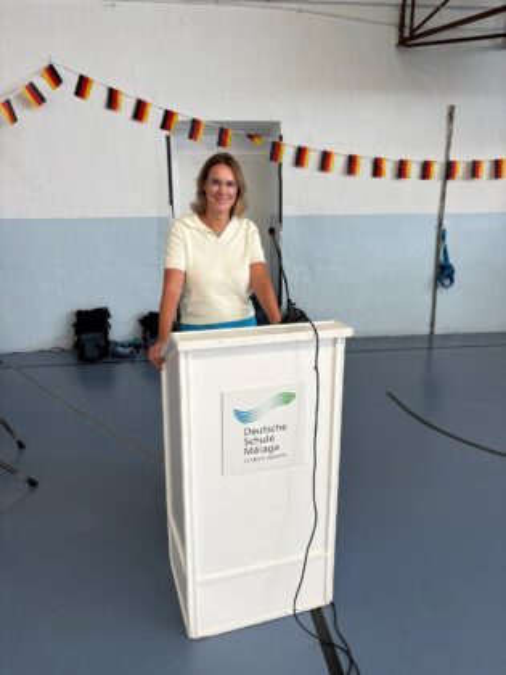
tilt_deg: -13.7
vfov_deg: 67.3
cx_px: 253
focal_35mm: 26
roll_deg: +0.5
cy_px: 338
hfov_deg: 53.1
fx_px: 507
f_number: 1.6
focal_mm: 5.96
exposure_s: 1/100
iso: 80
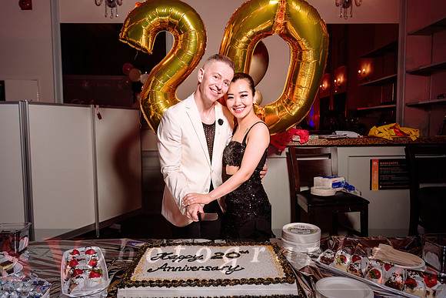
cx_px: 223
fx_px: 347
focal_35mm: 28
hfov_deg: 65.5
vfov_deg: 46.4
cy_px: 149
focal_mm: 28
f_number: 4
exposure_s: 1/100
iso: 800
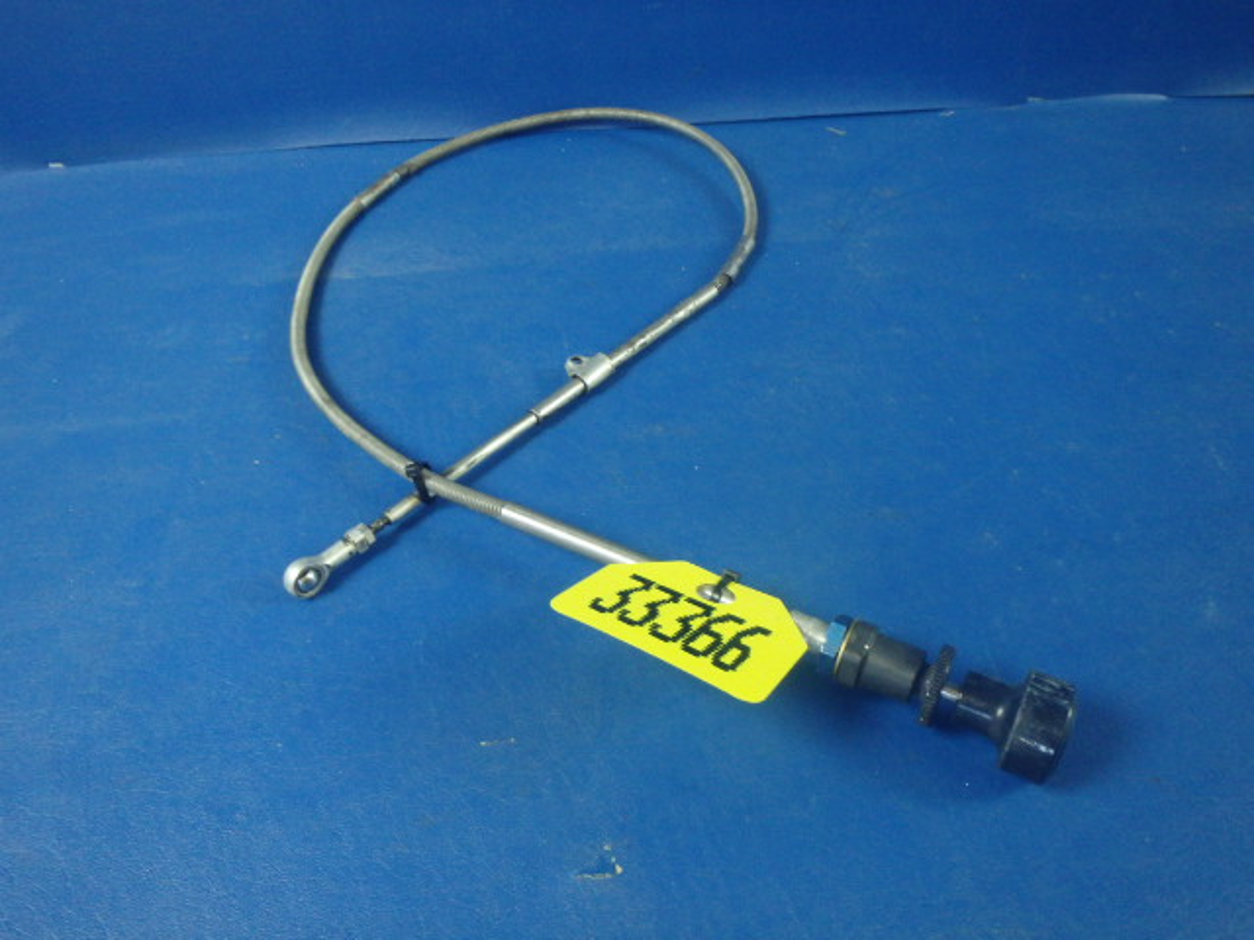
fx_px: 1014
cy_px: 470
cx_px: 627
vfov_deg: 49.7
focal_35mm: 28
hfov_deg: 63.4
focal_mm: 5
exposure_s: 1/30
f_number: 3.9
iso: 500
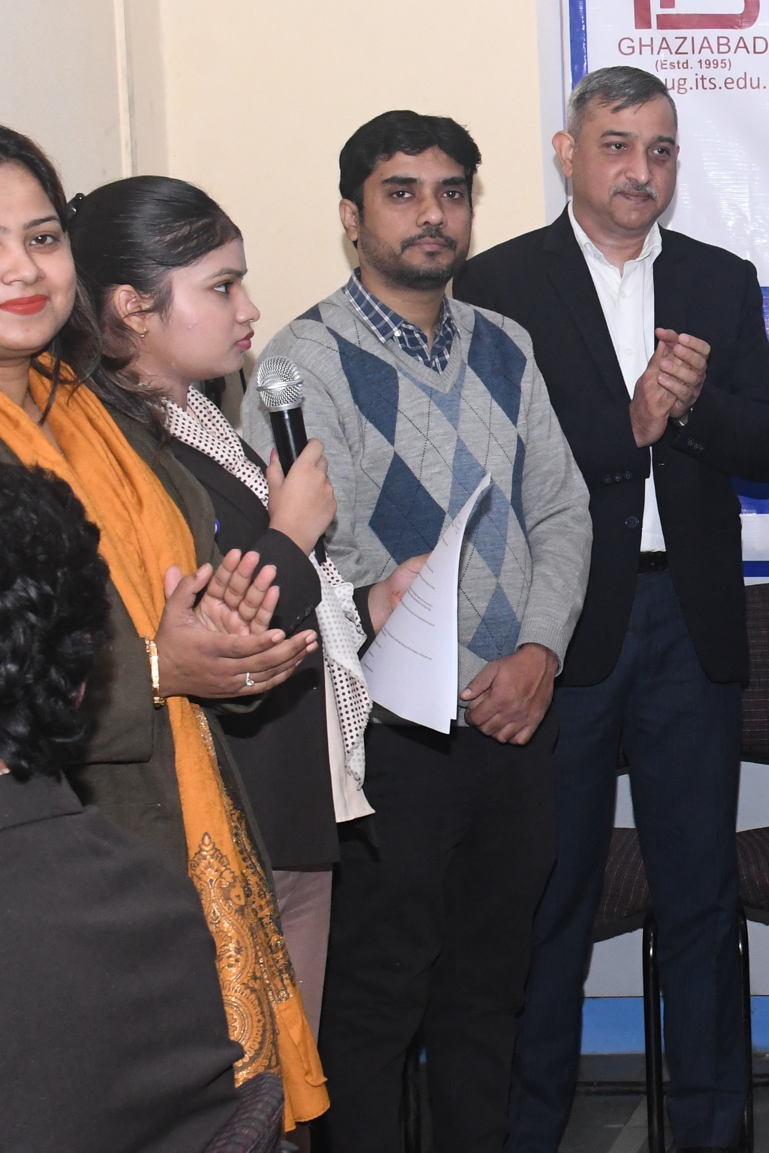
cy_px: 474
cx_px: 987
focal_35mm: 94
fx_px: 3012
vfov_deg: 21.7
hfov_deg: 14.0
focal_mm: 30
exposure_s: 1/125
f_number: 6.3
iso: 2500
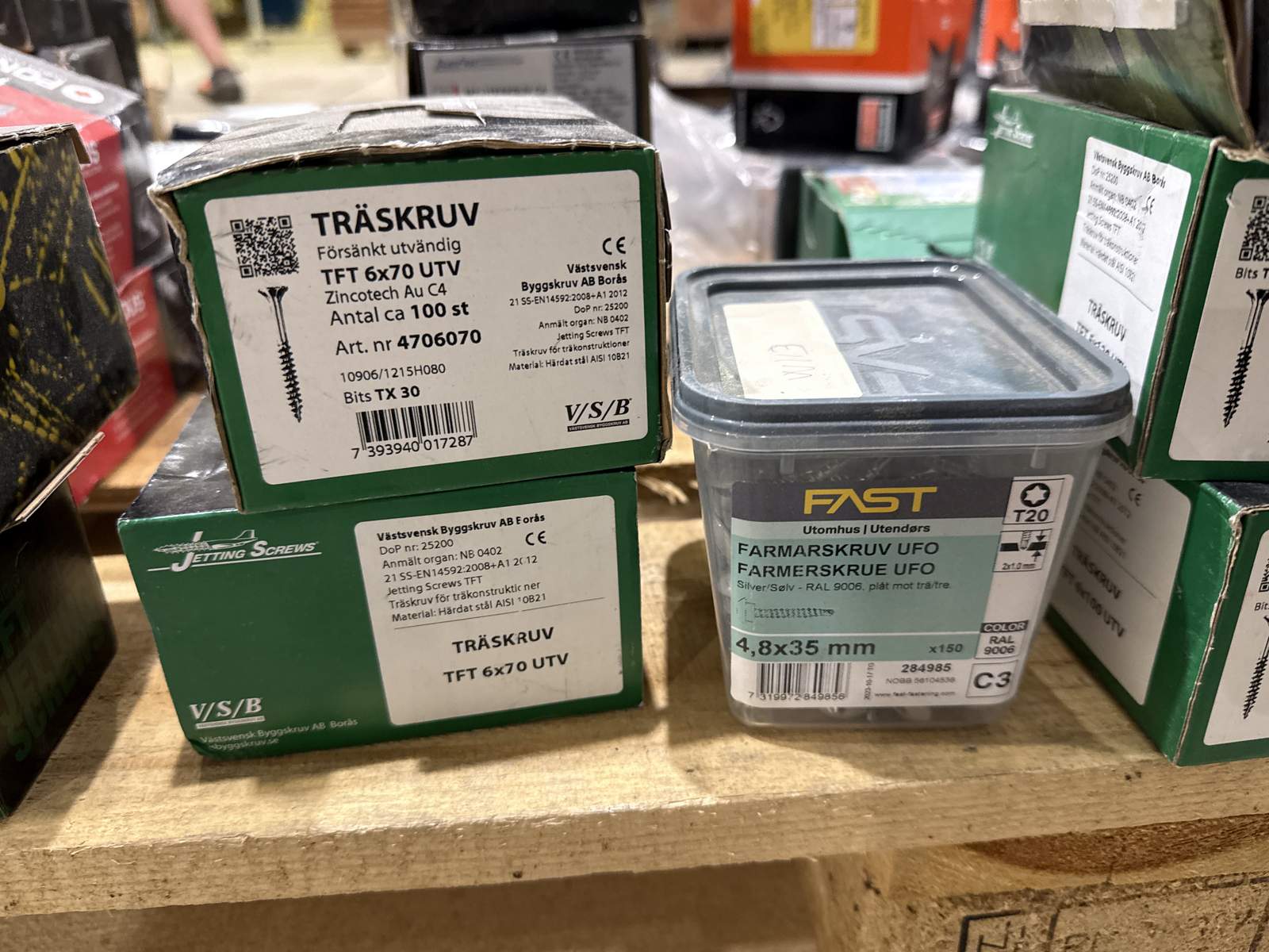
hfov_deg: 71.6
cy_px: 476
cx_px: 634
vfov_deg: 56.8
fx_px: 880
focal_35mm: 24
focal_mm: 6.76
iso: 250
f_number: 1.78
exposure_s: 1/60
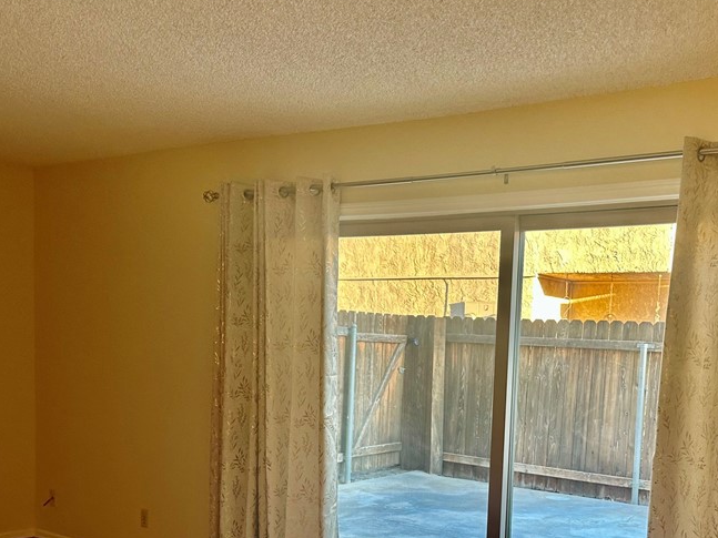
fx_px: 788
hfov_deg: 48.2
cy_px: 409
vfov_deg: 36.7
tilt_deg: -3.8
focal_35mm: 38
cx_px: 475
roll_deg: -2.5
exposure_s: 1/60
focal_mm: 6.86
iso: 125
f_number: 1.78
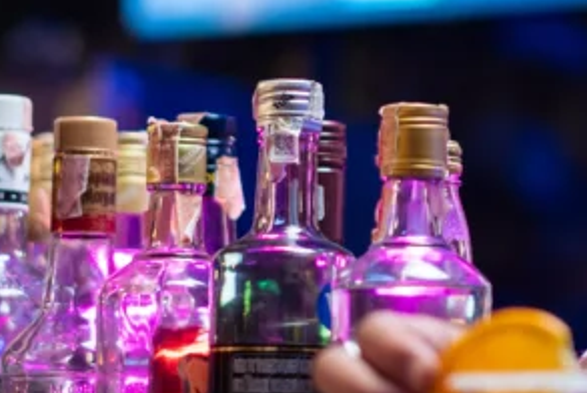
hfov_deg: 10.6
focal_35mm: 192
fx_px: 3134
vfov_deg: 7.2
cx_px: 531
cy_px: 87
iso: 800
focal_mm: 55
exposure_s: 1/250
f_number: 1.8
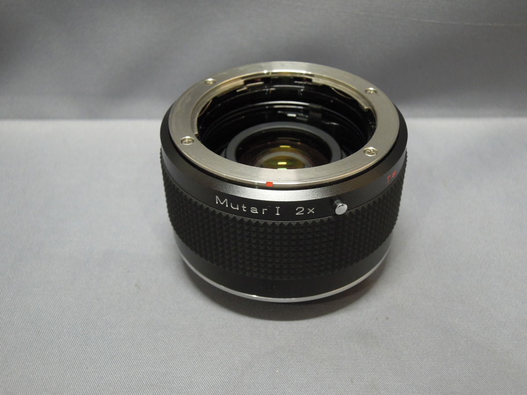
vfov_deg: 32.2
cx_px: 264
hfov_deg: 42.1
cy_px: 198
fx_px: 685
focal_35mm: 45
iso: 400
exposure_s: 1/30
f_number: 3.1
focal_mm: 8.1
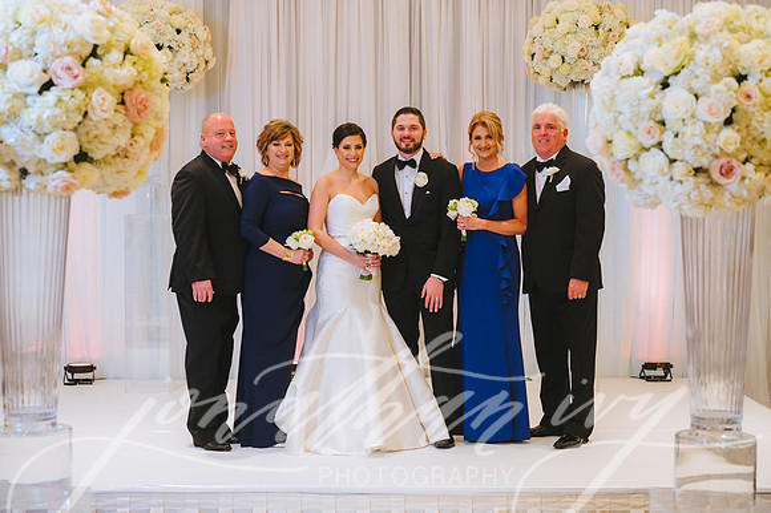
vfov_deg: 23.4
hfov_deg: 34.5
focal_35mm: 58
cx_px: 386
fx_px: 1241
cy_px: 256
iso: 2000
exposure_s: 1/160
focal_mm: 58
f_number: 4
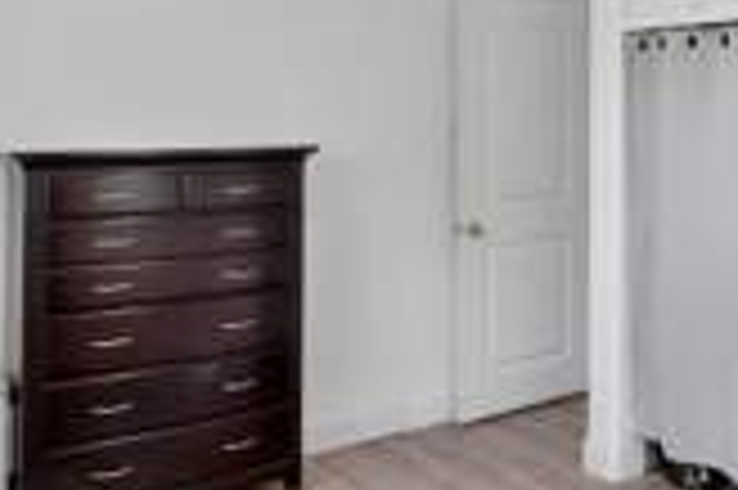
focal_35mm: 44
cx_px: 680
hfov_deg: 40.7
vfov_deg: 29.8
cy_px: 103
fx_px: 901
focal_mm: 10
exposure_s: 1/6
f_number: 11
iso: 160
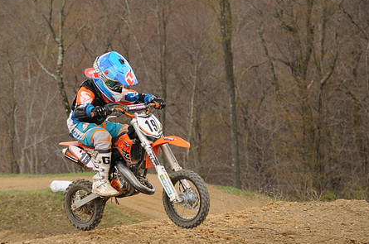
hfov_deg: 11.4
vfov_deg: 7.6
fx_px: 1842
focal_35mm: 180
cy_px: 134
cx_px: 136
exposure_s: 1/800
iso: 400
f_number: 4.5
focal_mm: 92
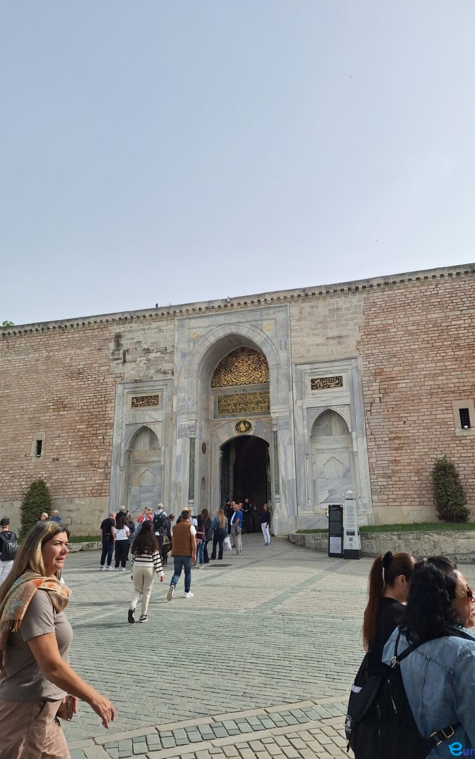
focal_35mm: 25
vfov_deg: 72.5
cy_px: 388
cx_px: 259
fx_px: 518
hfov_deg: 49.2
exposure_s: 1/2801
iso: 40
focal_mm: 5.54
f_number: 1.8
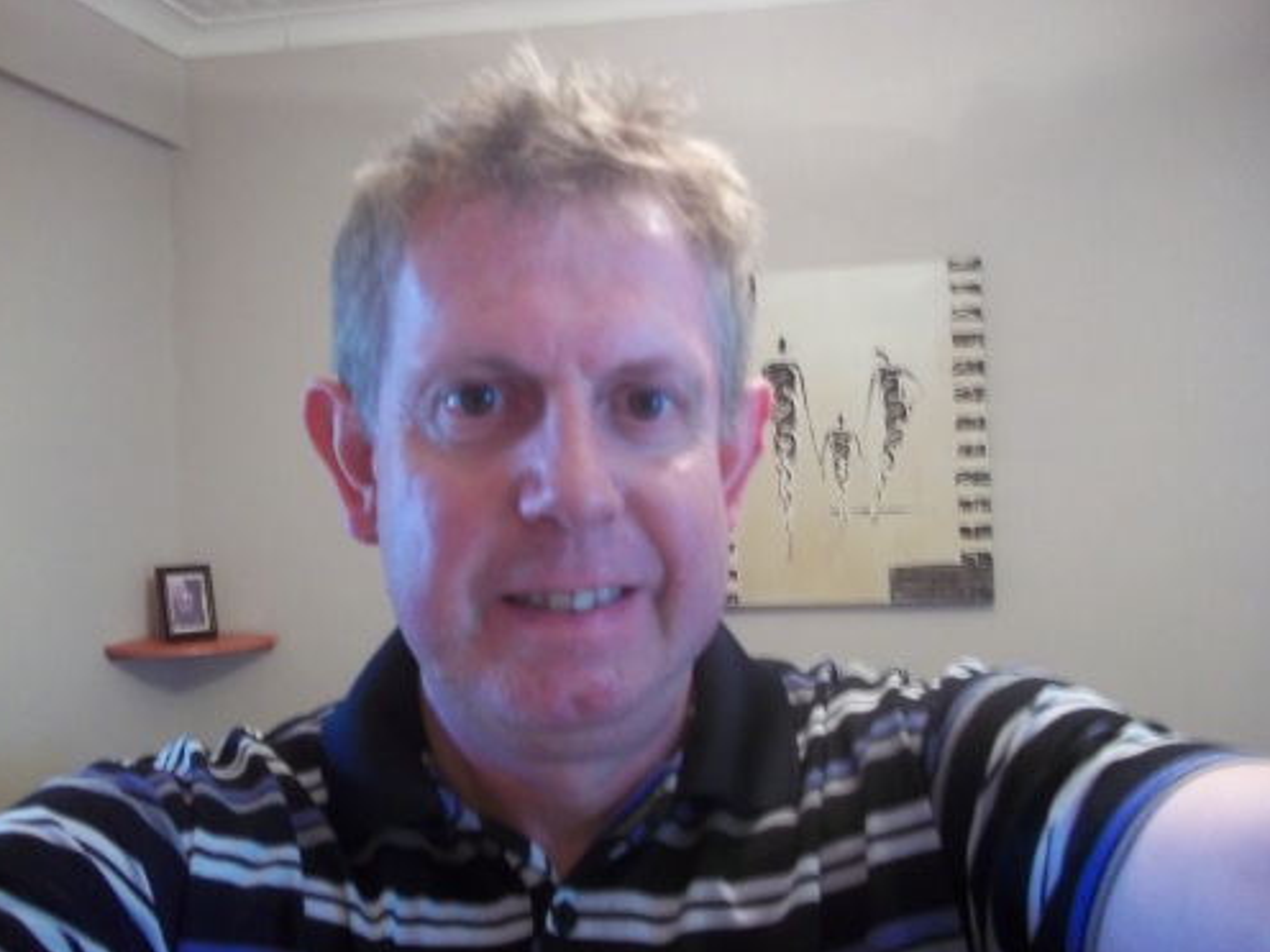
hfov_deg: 55.4
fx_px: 1211
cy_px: 466
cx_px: 625
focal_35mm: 33
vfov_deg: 42.9
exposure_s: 1/8
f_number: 2.9
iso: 223
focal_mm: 5.7
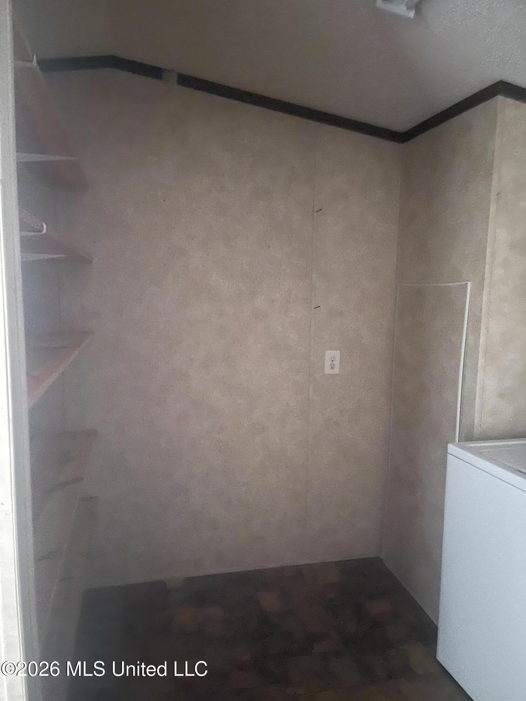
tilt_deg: -7.3
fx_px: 507
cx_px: 263
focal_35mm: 25
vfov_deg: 69.4
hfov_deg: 54.9
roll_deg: -0.7
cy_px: 350
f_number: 1.6
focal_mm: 5.1
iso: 800
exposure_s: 1/5
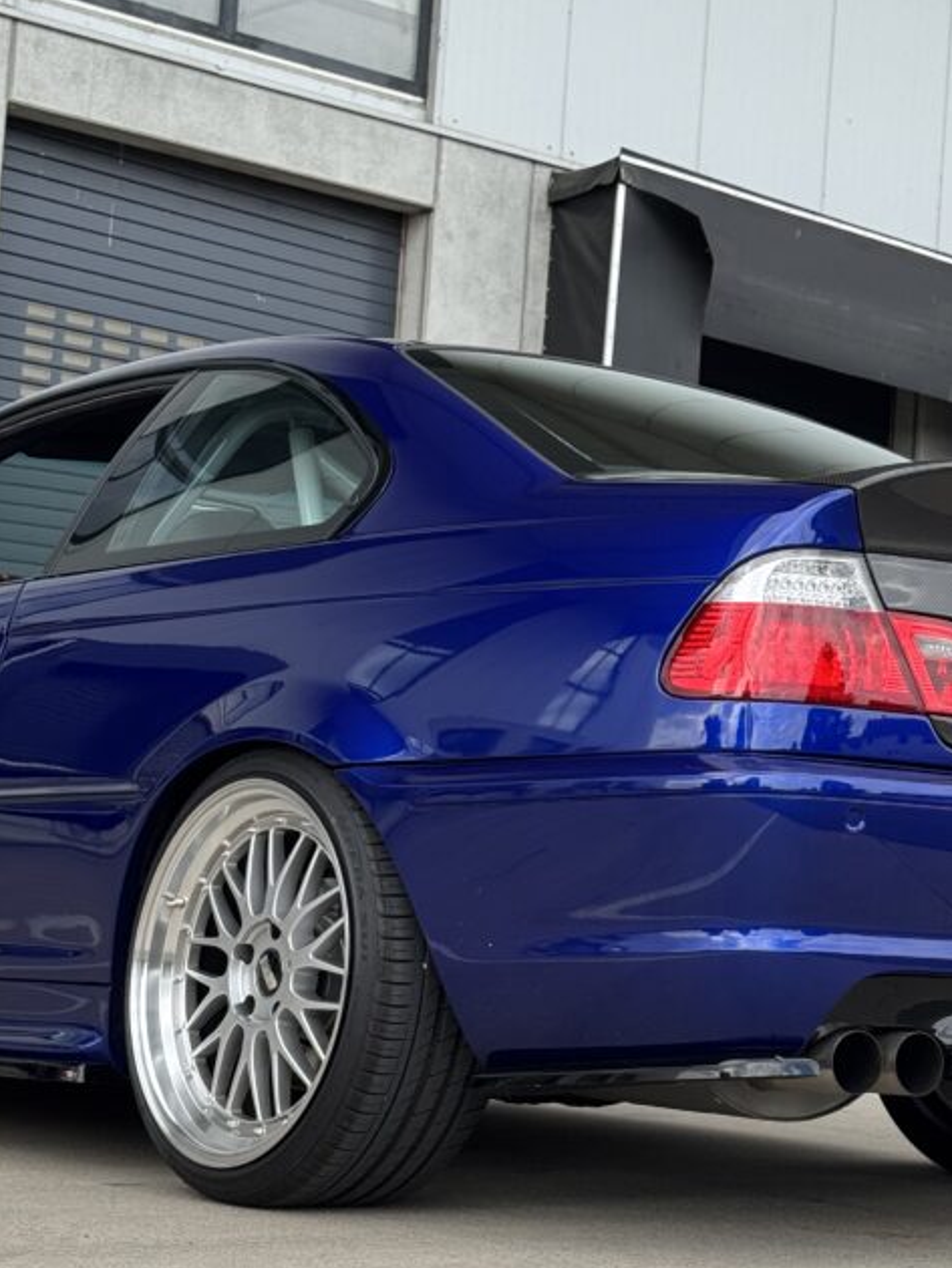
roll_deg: -4.4
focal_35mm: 78
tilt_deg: +4.7
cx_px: 769
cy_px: 626
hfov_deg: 18.7
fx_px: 2858
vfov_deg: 25.0
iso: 64
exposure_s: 1/1076
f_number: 1.78
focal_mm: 6.76
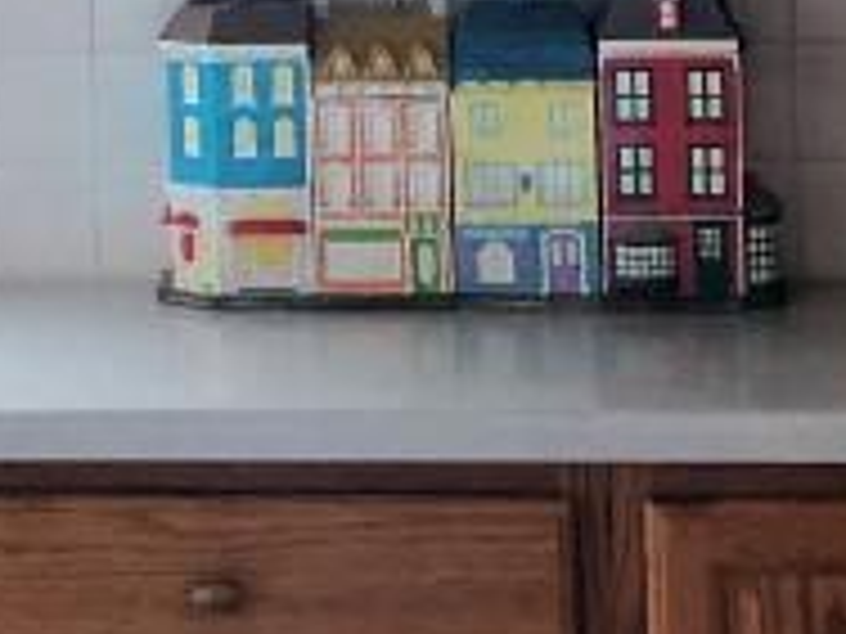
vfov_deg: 10.2
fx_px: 3495
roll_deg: +1.8
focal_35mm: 143
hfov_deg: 13.6
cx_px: -32
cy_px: -166
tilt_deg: -1.3
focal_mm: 3.99
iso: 100
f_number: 1.8
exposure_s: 1/15
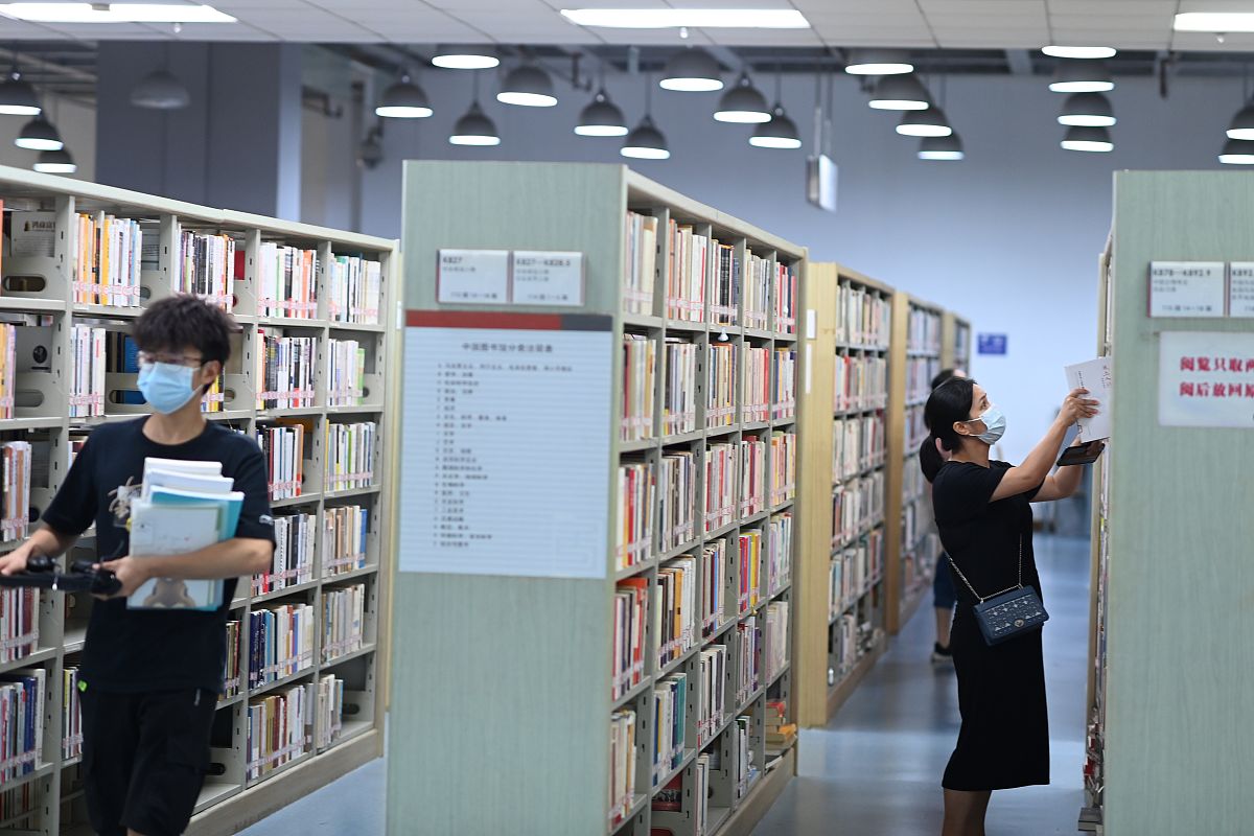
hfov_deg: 23.9
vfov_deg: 16.1
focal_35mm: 85
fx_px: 2961
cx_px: 627
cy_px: 418
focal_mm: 85
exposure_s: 1/200
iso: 1600
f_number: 2.5
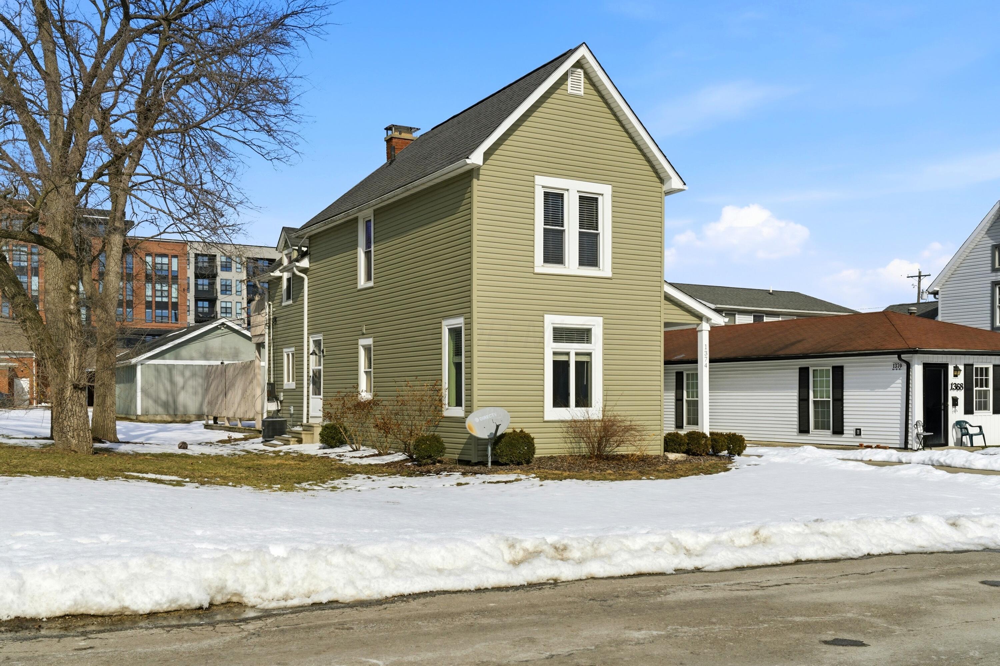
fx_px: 972
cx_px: 500
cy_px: 333
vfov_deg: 37.8
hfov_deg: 54.4
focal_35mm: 35
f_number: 11
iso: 400
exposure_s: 1/2500
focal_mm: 35
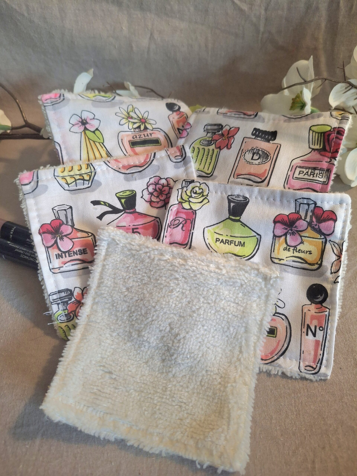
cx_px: 178
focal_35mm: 25
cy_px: 238
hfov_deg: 54.9
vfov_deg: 69.4
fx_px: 344
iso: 160
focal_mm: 4.69
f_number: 1.8
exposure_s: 1/100
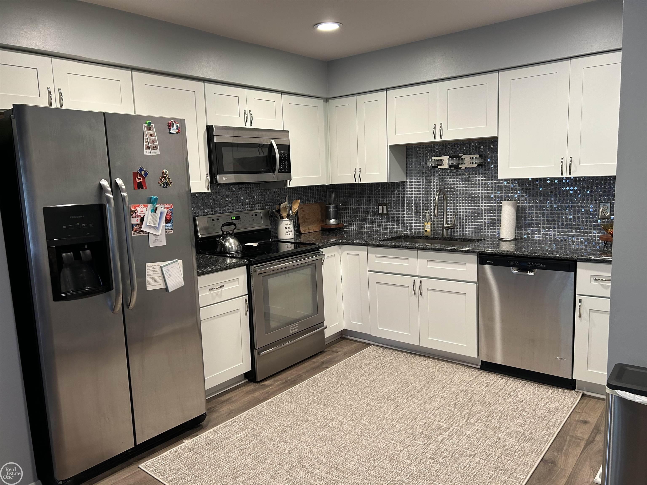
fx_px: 486
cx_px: 324
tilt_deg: -7.8
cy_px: 242
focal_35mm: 26
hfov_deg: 67.3
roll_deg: +2.0
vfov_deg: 53.1
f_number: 1.5
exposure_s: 1/60
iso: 125
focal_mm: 5.7
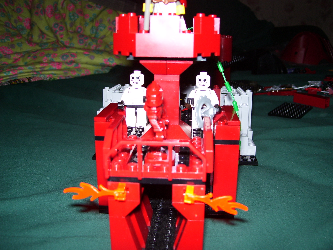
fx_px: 346
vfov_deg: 39.7
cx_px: 166
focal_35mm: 36
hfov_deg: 51.4
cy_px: 125
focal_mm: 6
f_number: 2.7
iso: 80
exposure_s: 1/60
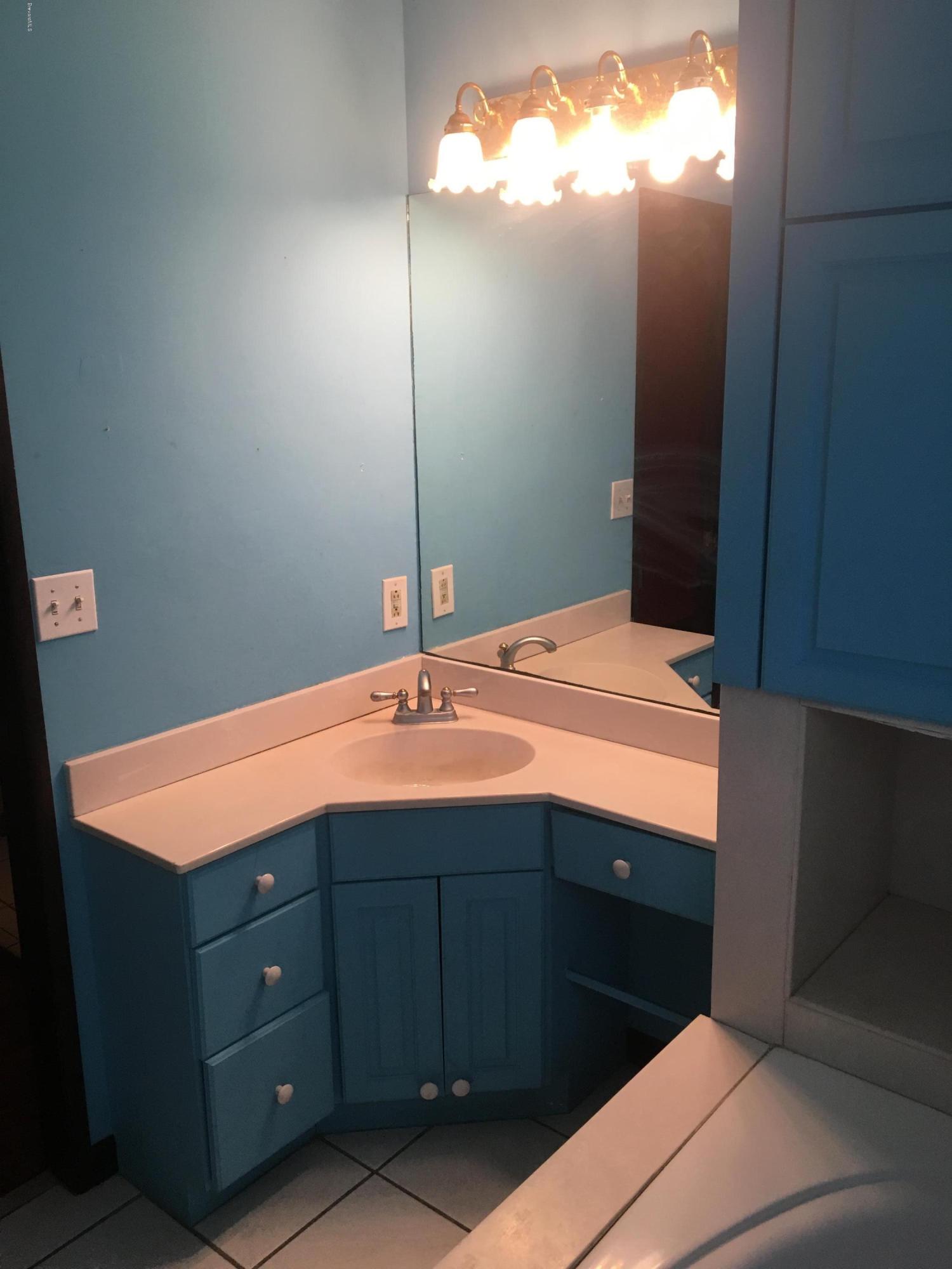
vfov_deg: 61.7
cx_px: 476
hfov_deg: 48.2
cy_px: 634
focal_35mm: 29
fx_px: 1063
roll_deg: +0.8
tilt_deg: -14.1
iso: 40
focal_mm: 4.15
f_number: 2.2
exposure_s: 1/30
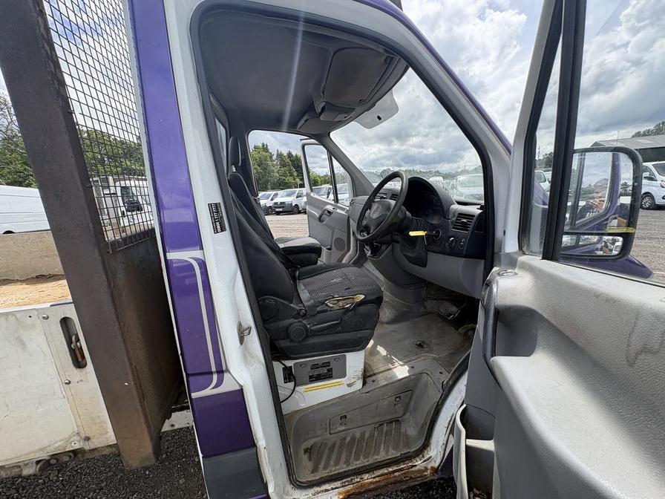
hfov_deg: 102.1
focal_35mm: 14
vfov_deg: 85.7
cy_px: 250
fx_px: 269
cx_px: 332
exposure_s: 1/508
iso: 40
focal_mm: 2.22
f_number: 2.2
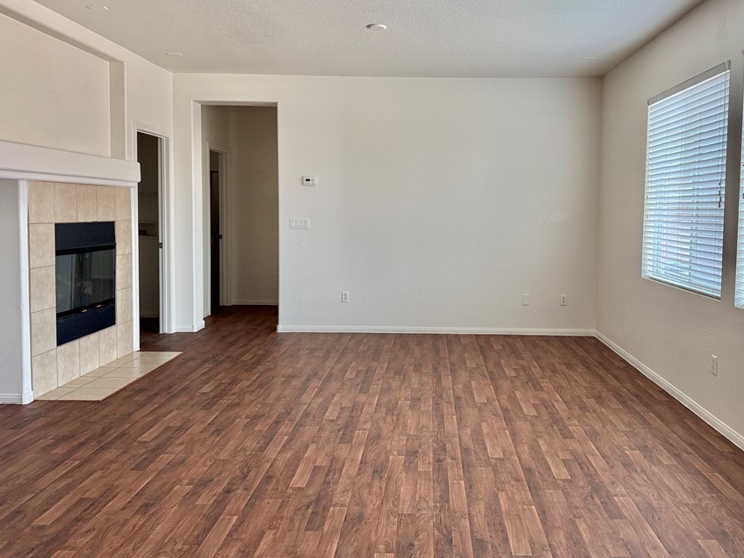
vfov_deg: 48.1
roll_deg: -2.5
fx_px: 623
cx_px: 430
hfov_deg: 61.4
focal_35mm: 29
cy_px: 247
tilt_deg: -3.0
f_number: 1.78
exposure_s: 1/231
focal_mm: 6.76
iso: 160
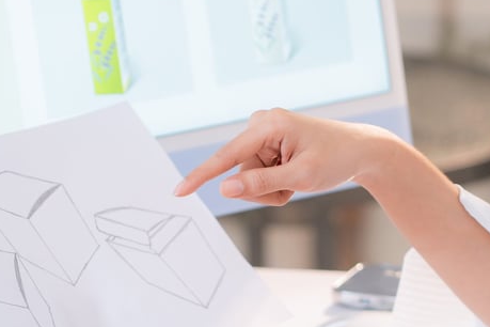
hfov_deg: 9.3
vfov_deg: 6.2
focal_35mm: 222
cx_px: 269
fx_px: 3021
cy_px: 244
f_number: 2.8
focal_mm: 85
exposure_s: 1/320
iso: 800
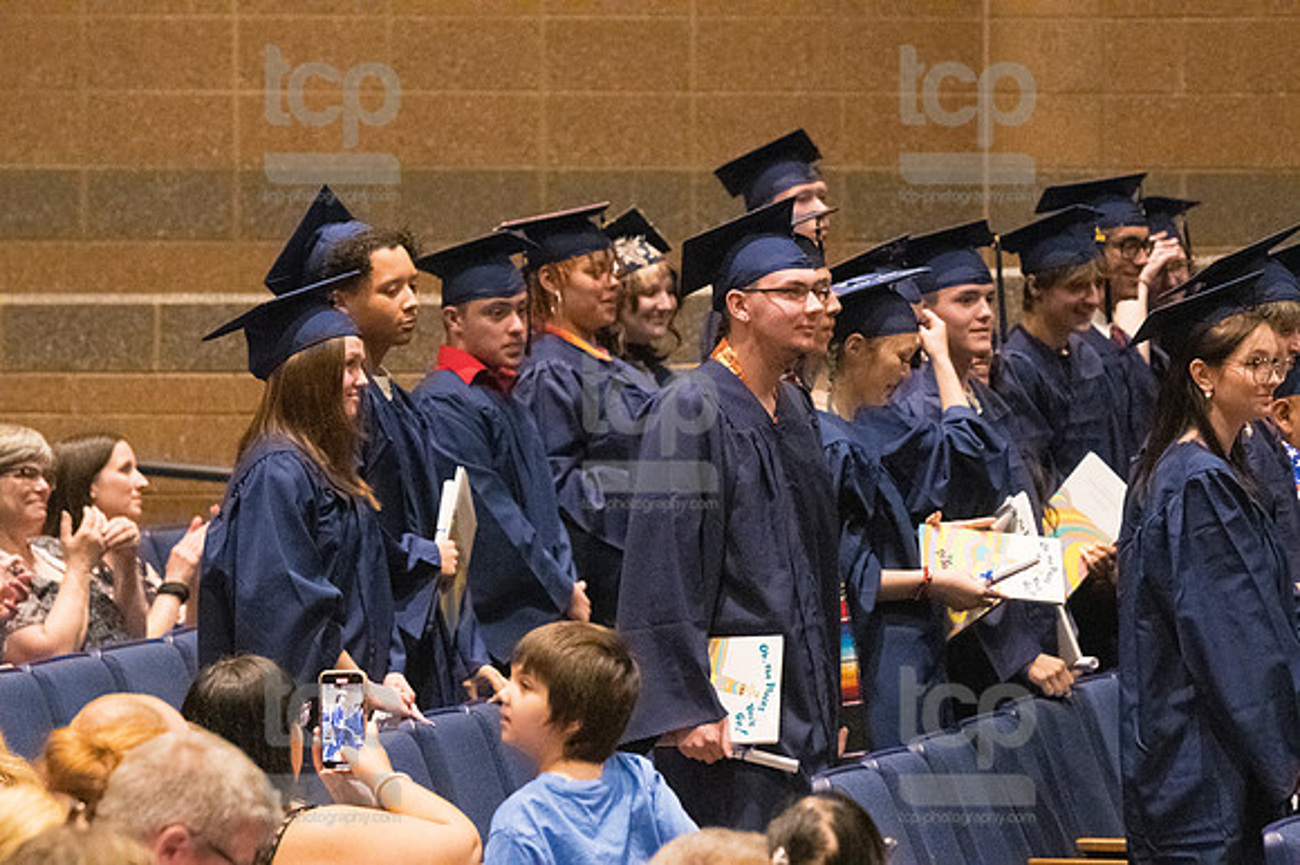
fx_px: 8914
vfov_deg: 5.6
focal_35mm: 247
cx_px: 650
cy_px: 432
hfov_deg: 8.3
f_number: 4.5
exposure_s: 1/250
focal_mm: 165
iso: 8000
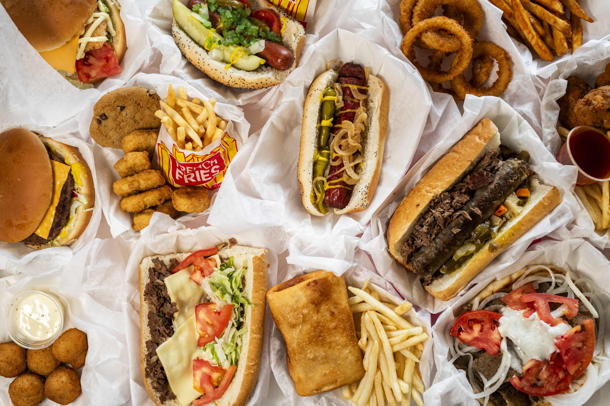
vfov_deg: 27.0
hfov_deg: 39.6
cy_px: 203
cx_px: 305
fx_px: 847
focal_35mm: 50
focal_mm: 50
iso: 400
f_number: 3.5
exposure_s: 1/400
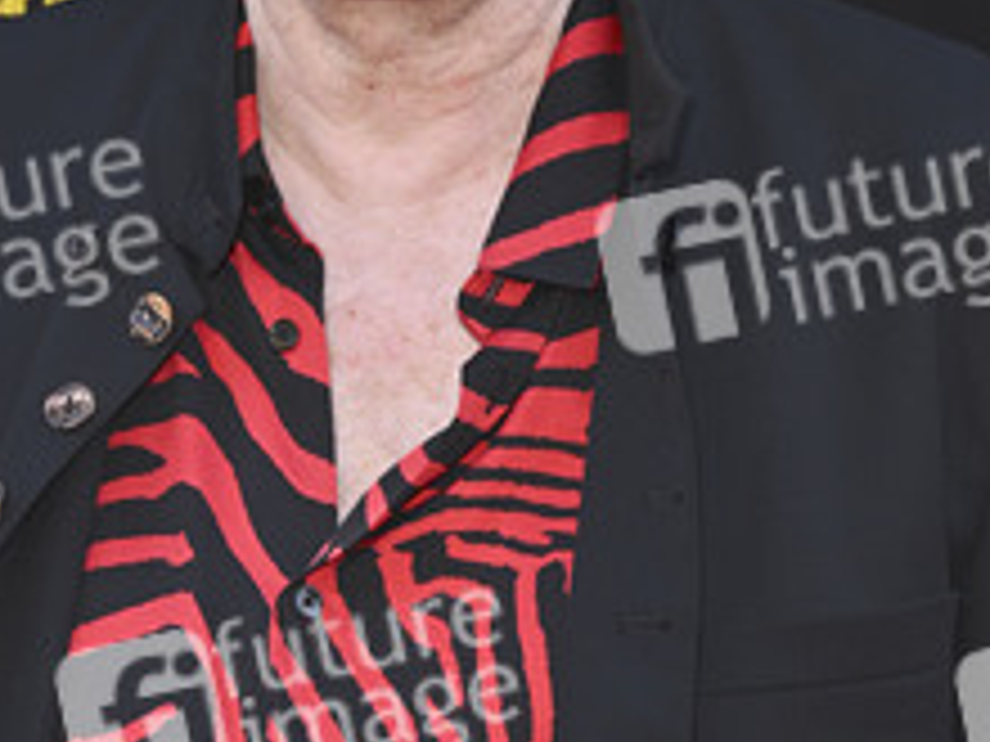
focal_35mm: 197
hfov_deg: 10.0
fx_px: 5634
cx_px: 418
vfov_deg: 7.5
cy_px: 22
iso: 1000
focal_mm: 113
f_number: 6.3
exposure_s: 1/250
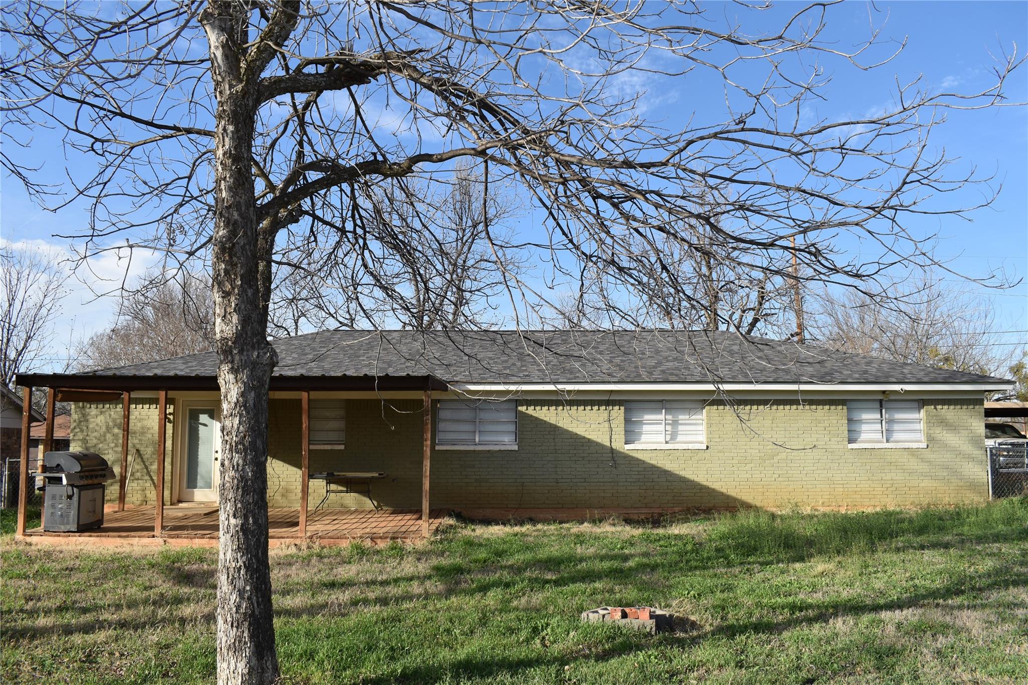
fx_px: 857
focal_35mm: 30
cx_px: 514
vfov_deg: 43.6
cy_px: 342
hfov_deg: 61.9
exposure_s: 1/250
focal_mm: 20
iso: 125
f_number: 8
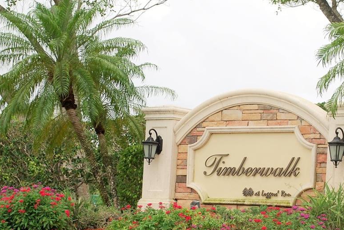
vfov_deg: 10.0
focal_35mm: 137
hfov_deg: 15.0
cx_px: 203
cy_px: 167
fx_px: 1310
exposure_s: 1/160
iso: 100
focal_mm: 44
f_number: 5.3
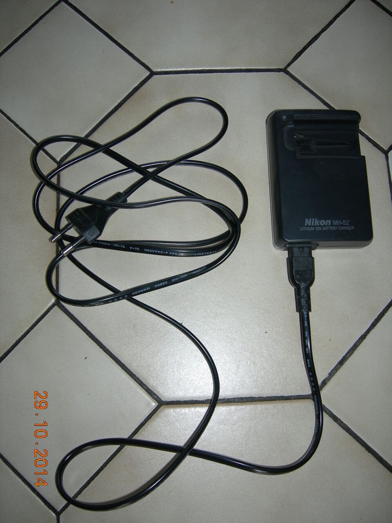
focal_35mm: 36
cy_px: 262
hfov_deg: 39.7
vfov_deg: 51.4
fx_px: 543
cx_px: 196
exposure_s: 1/60.1
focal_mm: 7.5
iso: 64
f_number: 2.7
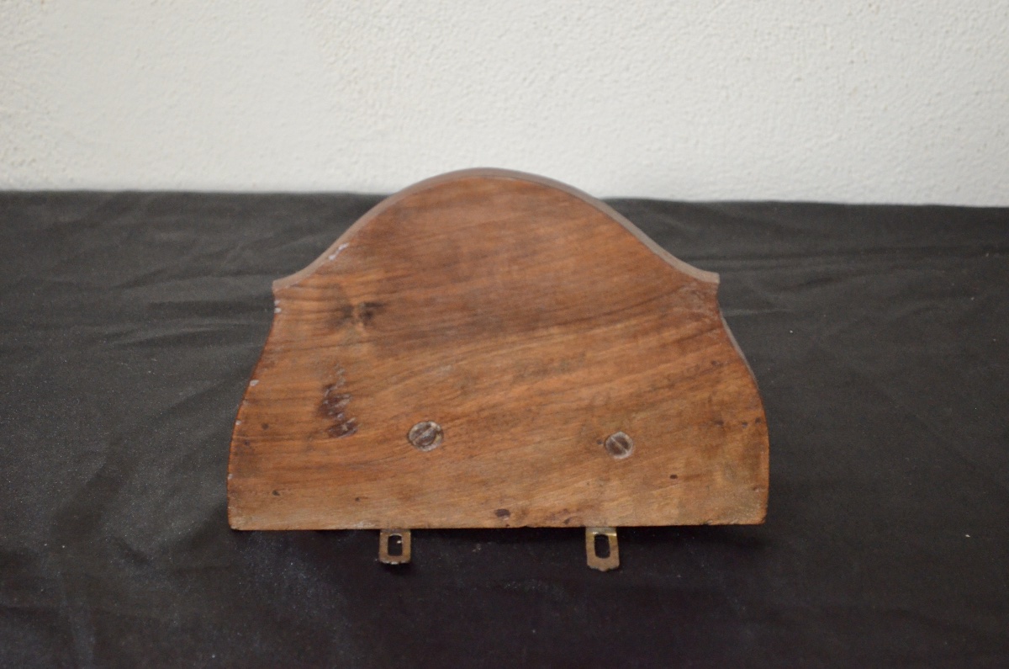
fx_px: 2308
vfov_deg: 16.5
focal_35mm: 82
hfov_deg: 24.7
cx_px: 504
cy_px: 334
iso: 3200
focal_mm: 55
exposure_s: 1/60
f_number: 5.6
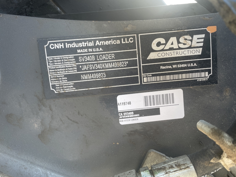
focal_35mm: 26
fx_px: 177
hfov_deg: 67.3
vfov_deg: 53.1
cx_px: 118
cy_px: 88
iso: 32
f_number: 1.6
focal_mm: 4.2
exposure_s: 1/208
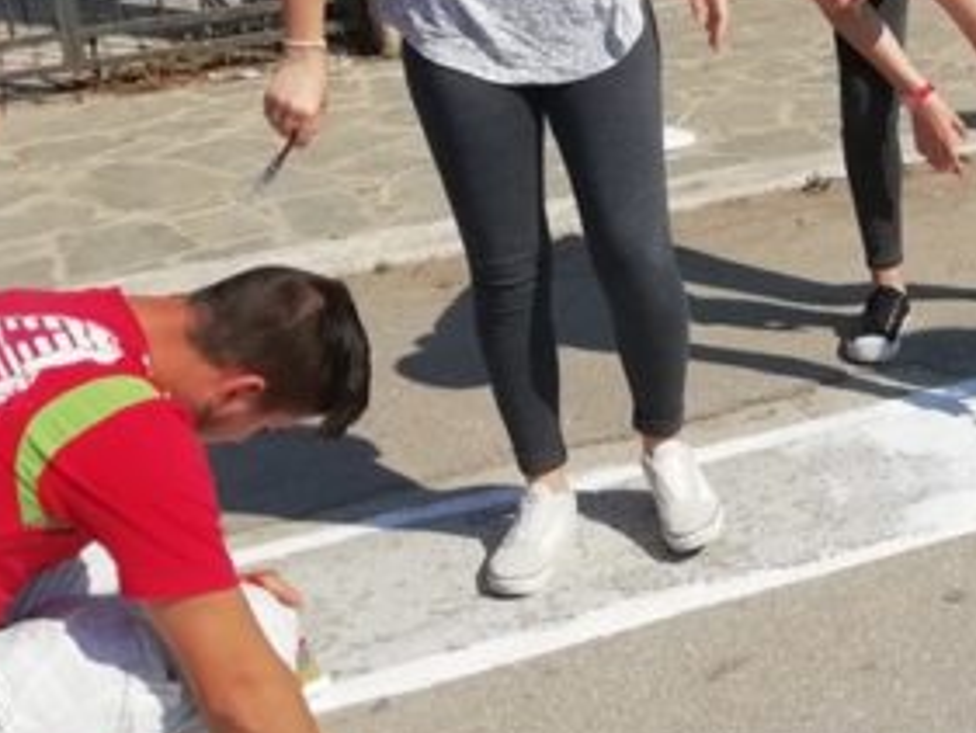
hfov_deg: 26.2
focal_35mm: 71
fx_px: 2003
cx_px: 931
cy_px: 170
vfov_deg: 20.6
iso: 50
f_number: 2.2
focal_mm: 3.46
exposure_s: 1/1927
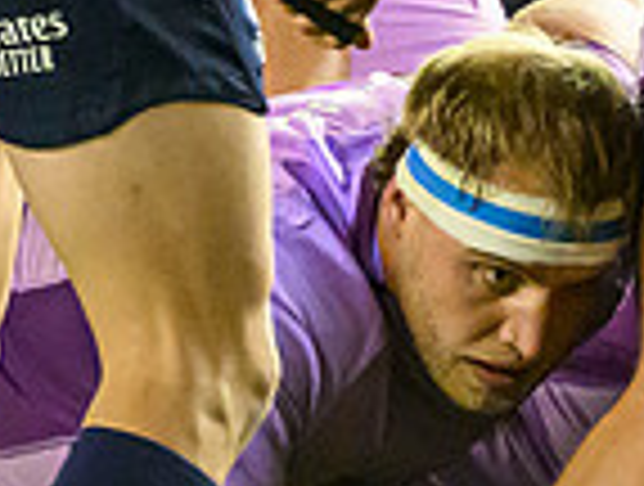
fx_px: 73504
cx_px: 1337
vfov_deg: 0.4
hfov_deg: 0.5
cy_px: 669
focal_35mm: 3941
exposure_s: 1/800
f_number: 4
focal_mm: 560
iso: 10000
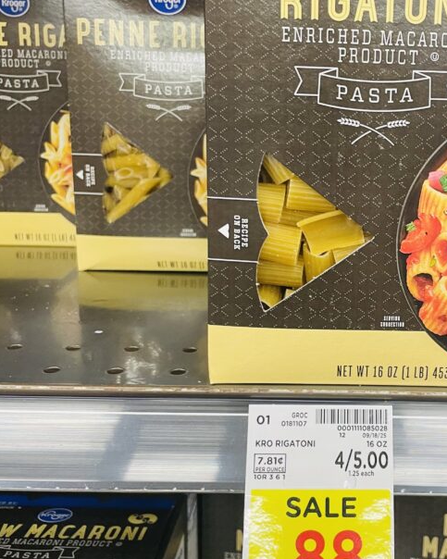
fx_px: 711
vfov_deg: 42.9
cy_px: 252
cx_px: 353
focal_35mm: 43
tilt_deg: -12.5
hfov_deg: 33.9
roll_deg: -1.5
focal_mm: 4.2
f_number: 1.6
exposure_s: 1/60
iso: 160
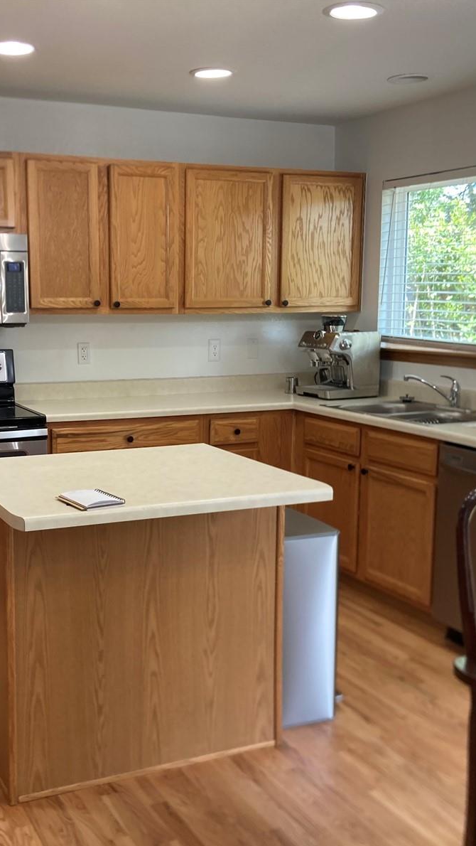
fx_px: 919
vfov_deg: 49.4
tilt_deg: -7.3
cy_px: 424
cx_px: 166
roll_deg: +1.2
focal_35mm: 41
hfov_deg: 28.9
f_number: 1.8
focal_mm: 3.99
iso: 50
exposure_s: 1/60
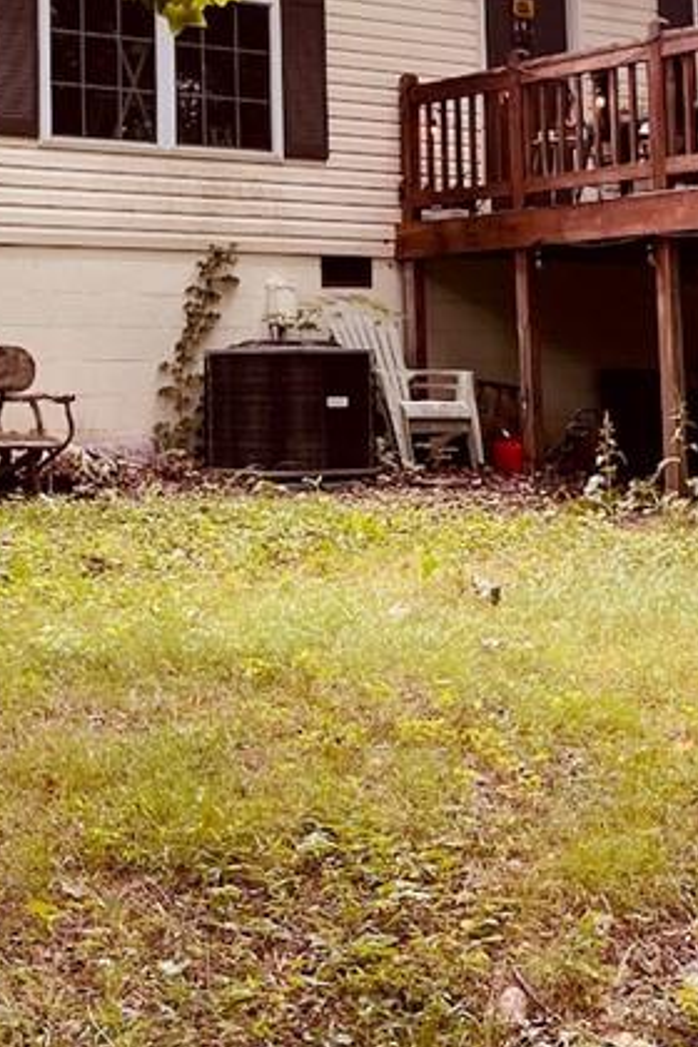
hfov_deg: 20.4
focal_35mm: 66
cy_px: 189
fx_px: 1919
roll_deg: +1.0
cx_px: 162
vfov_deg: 29.7
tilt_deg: +6.2
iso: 50
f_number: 1.6
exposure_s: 1/171
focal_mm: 5.1
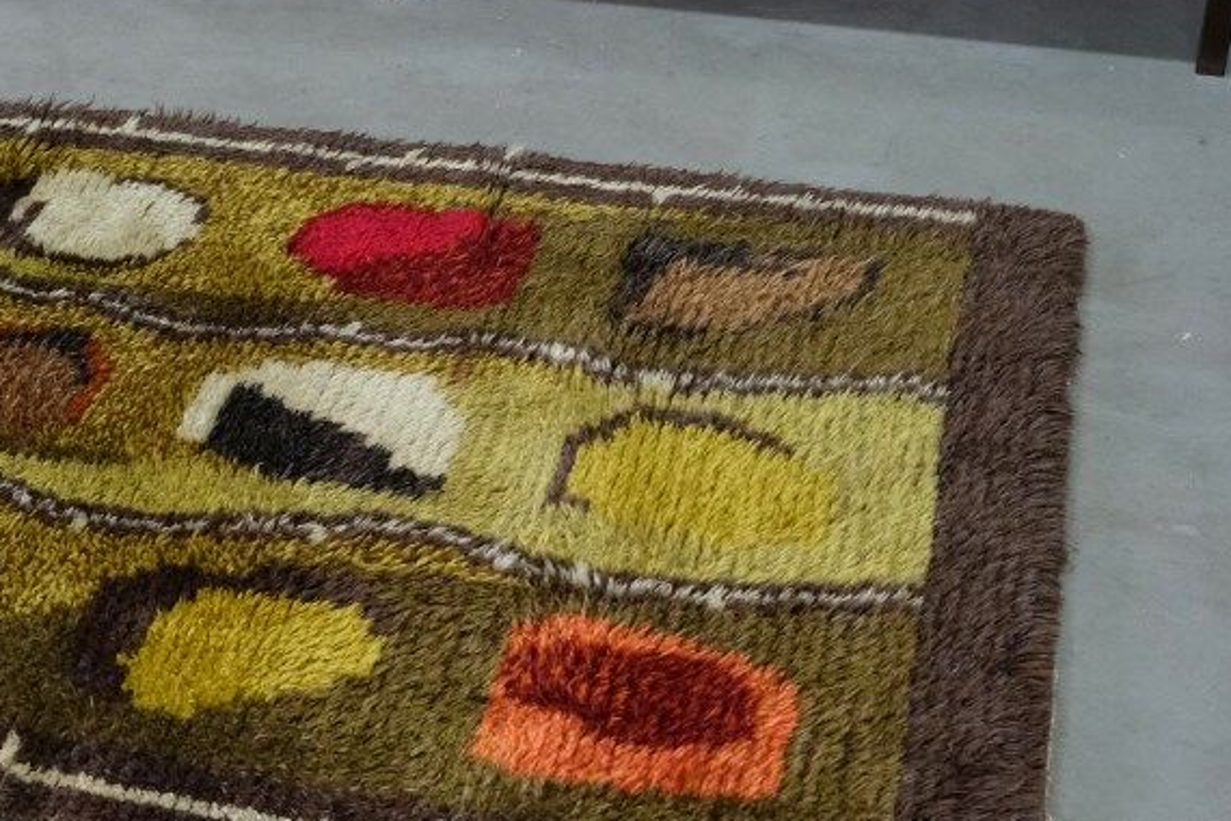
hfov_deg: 28.5
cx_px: 54
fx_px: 2291
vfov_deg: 20.3
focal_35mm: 67
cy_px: 402
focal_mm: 20.2
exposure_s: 1/28
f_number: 4
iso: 1600
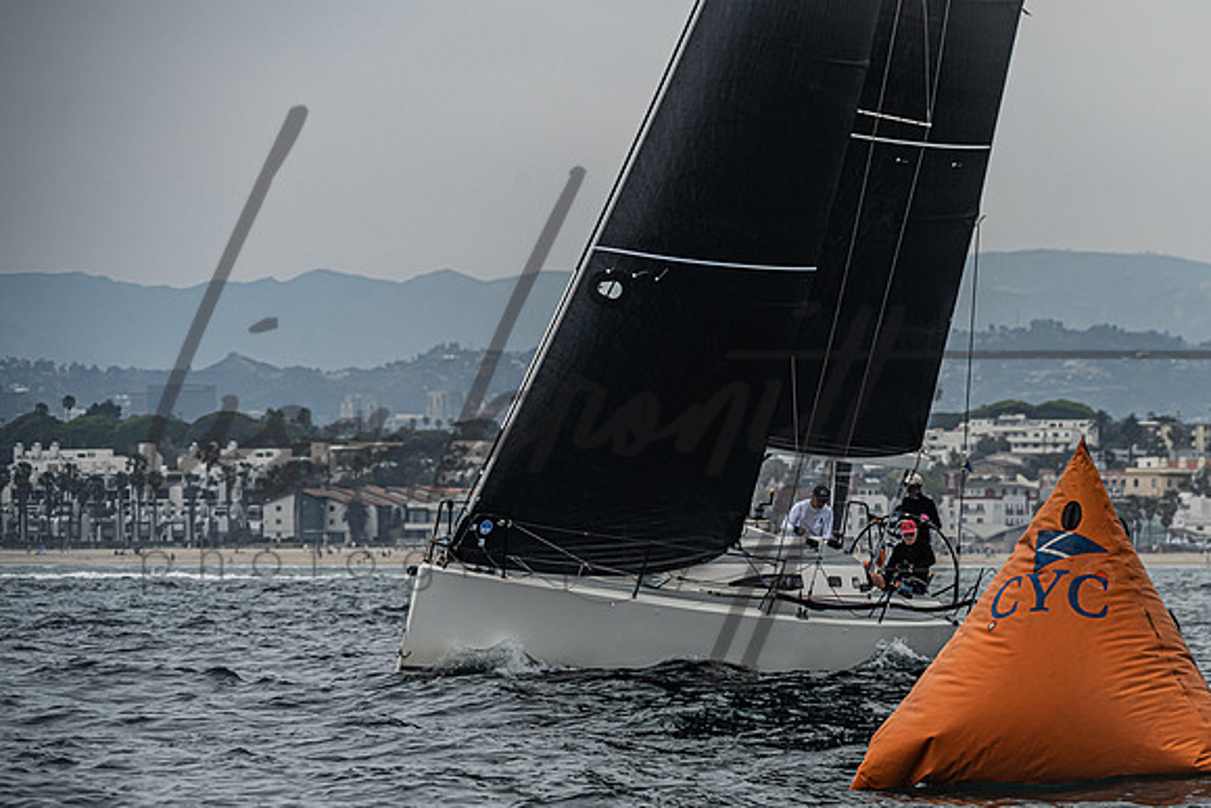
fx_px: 9035
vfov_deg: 5.1
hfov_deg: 7.7
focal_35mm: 269
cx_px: 804
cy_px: 493
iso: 320
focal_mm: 200
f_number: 8
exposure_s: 1/1600
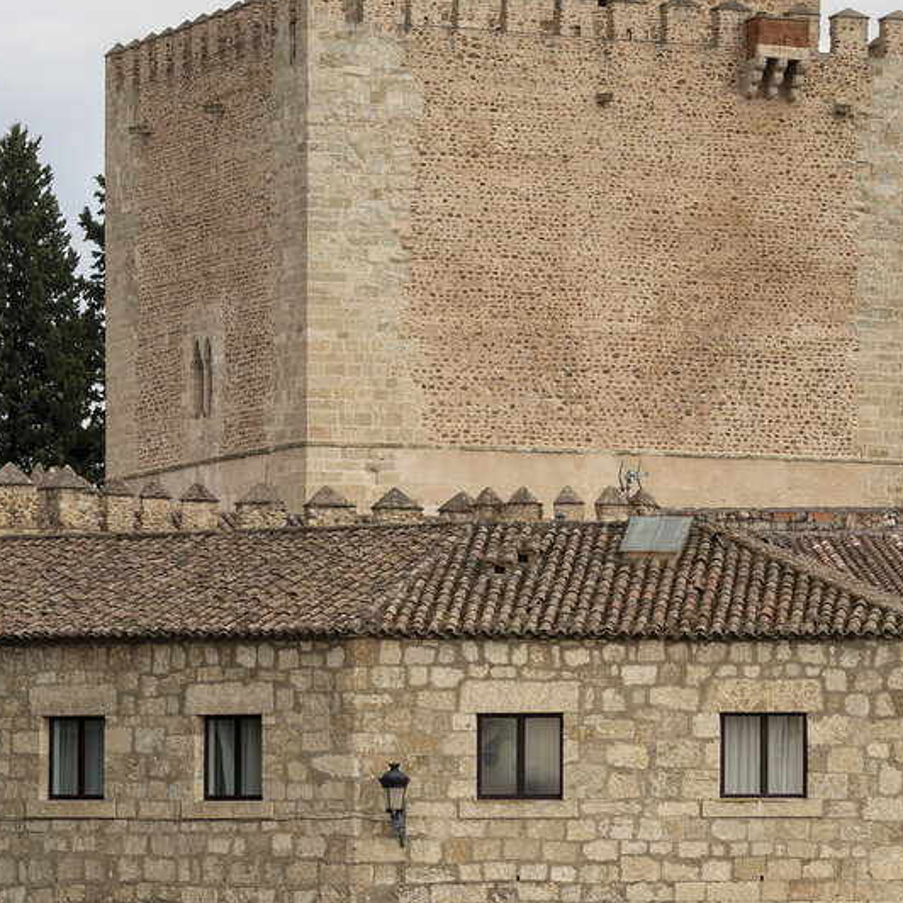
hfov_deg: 9.4
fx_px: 5312
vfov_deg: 9.7
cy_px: 544
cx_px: 1416
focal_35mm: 180
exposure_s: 1/160
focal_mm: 55
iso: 100
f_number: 7.1
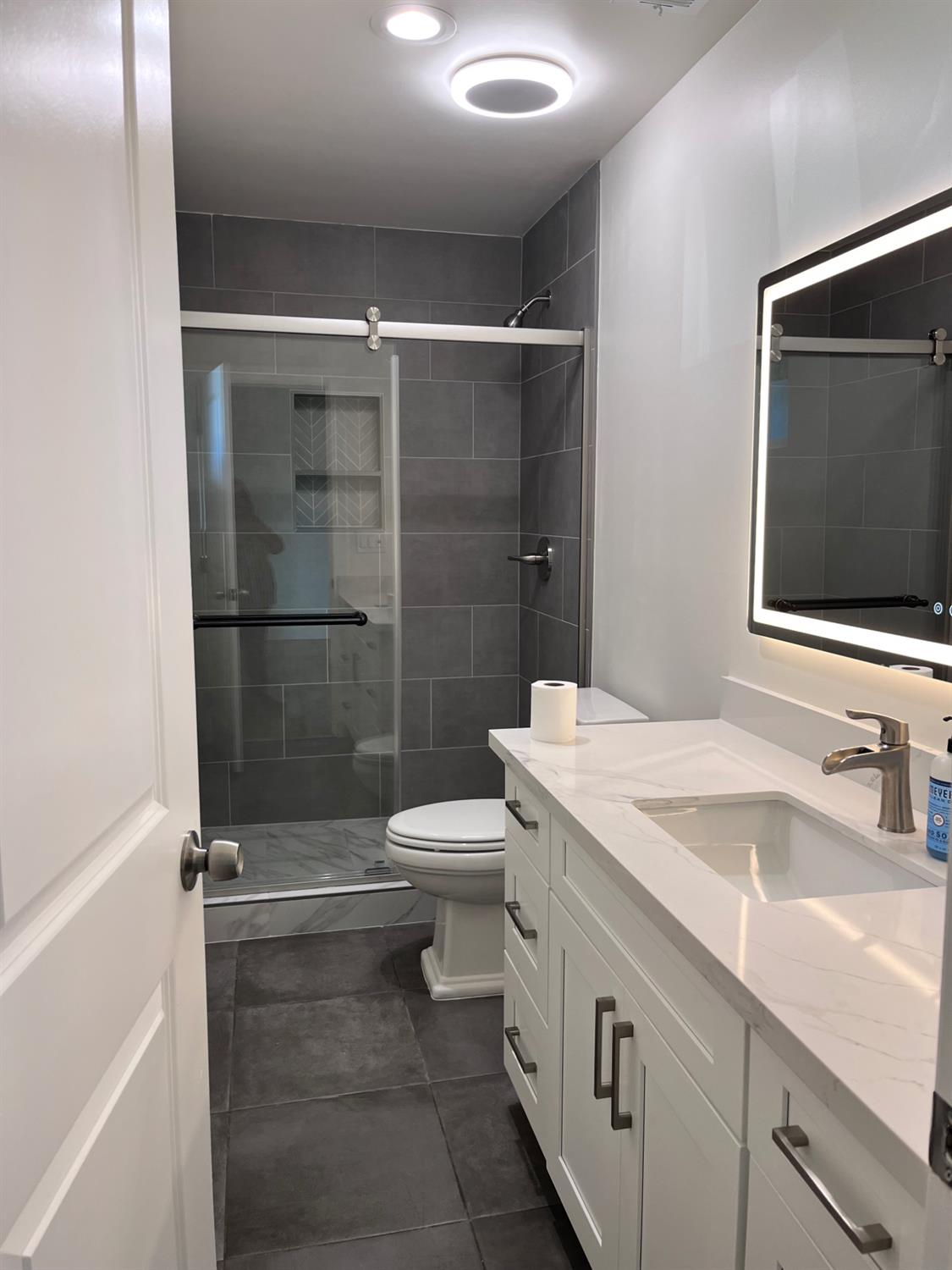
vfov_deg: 67.3
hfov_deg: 53.1
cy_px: 635
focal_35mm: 26
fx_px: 953
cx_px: 476
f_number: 1.6
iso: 100
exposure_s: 1/120
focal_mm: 5.1
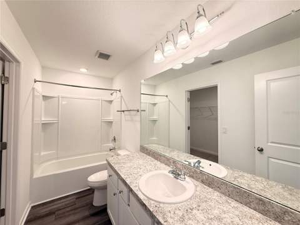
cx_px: 150
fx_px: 121
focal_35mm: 14
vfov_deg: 85.7
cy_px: 112
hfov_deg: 102.1
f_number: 2.2
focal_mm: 2.22
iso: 320
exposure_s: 1/120
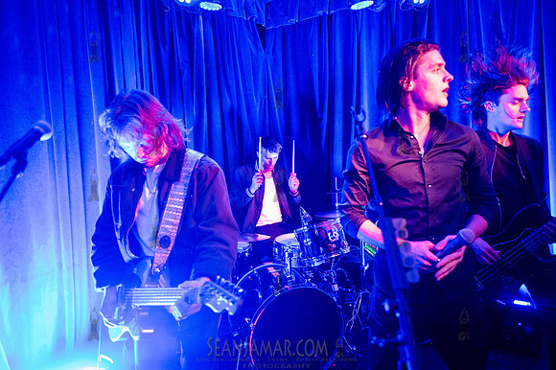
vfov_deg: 53.1
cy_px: 185
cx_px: 278
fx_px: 370
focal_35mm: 24
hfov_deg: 73.8
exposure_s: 1/200
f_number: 2.8
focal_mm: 24
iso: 12800
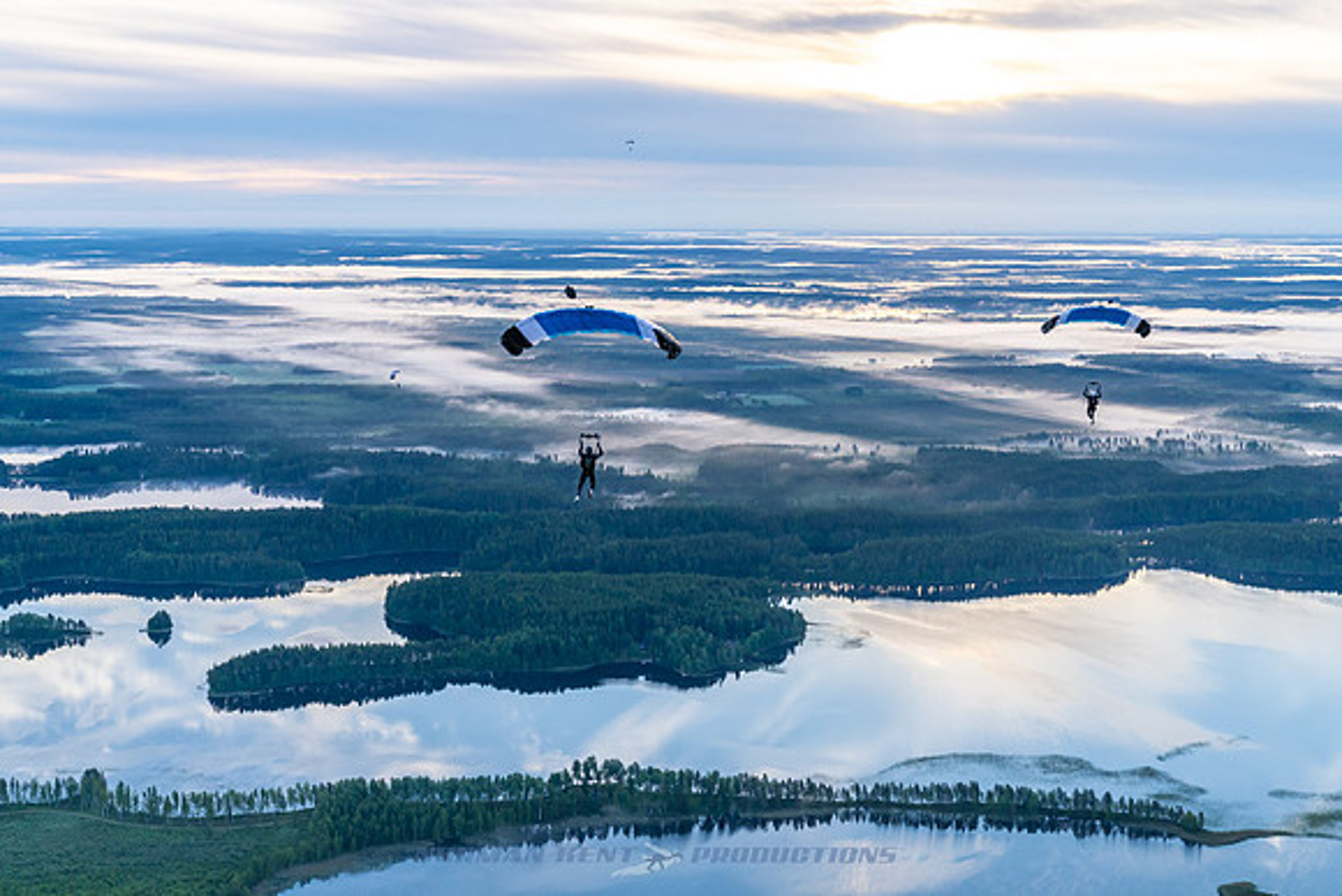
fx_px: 1726
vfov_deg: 29.1
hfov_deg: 42.5
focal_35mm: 46
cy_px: 448
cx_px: 671
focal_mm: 46
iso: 1000
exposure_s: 1/2000
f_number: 4.5
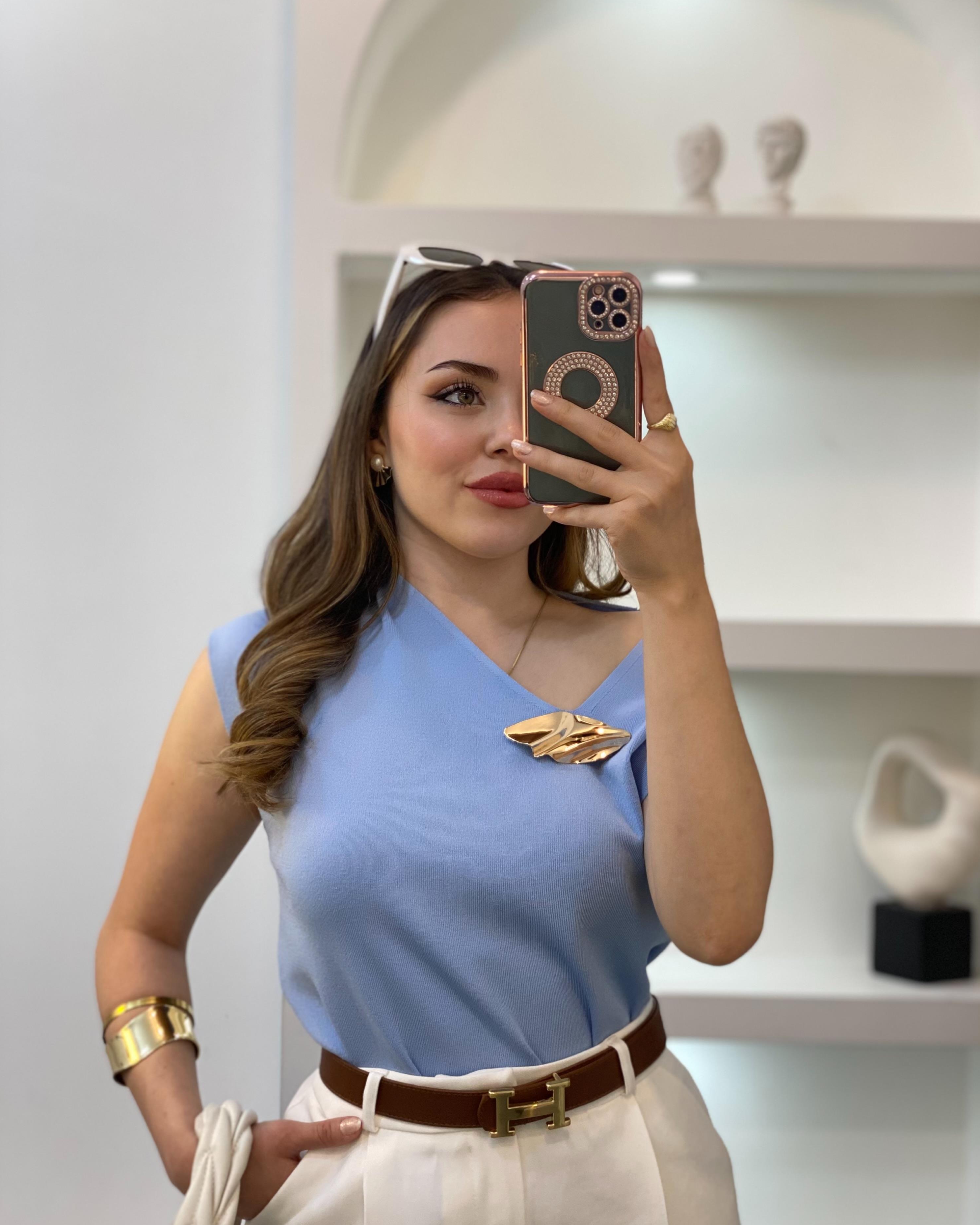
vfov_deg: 34.1
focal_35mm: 55
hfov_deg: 27.6
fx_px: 1994
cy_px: 635
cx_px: 491
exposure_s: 1/100
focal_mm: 6
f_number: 2
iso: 80
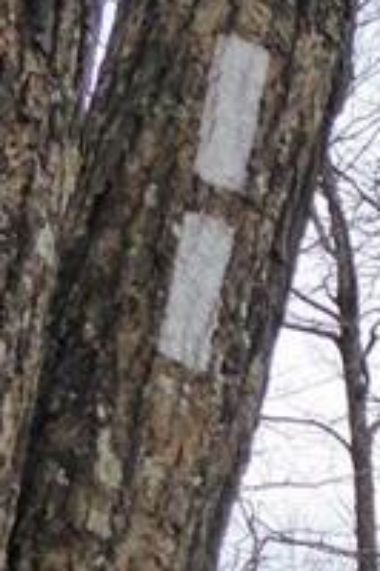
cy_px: 795
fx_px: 1554
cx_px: 837
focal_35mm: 98
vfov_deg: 18.9
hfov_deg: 11.9
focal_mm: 4.3
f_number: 3.3
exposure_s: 1/400
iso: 160
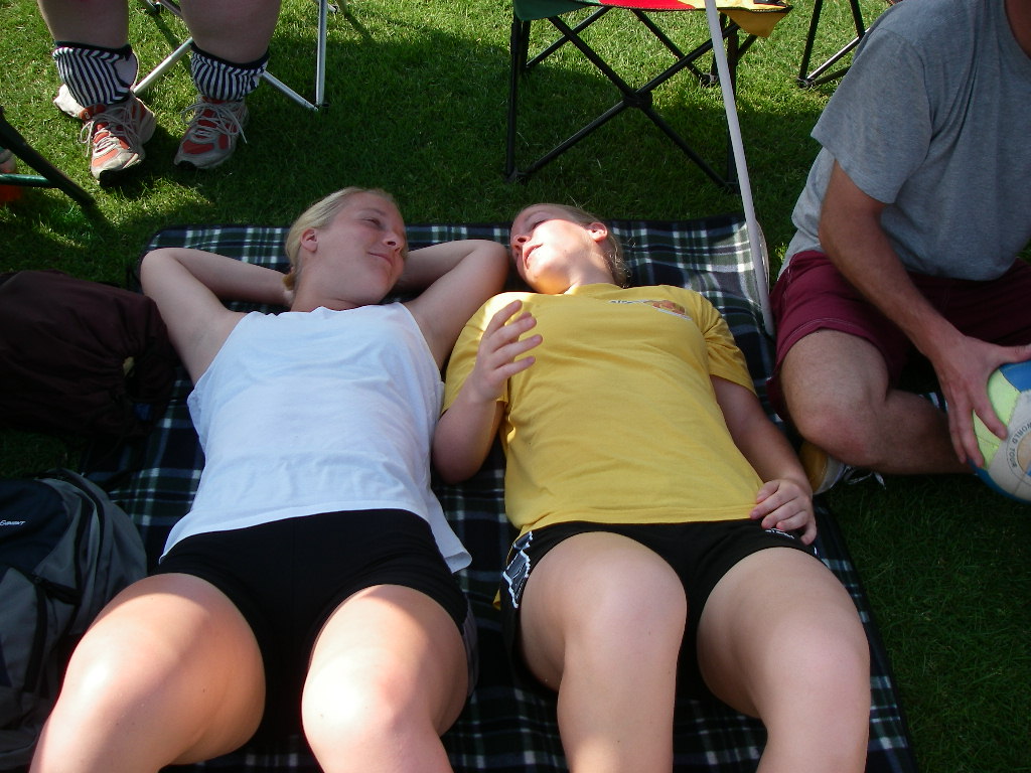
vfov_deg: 37.7
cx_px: 516
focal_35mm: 38
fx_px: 1132
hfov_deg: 49.0
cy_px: 386
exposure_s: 1/320
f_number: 3.3
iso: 64
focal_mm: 6.3
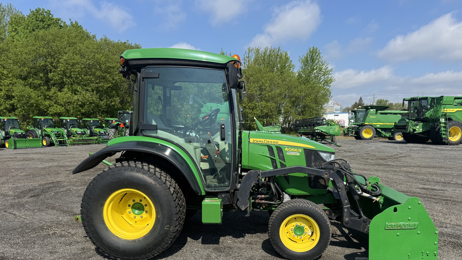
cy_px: 175
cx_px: 237
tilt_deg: -6.9
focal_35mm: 27
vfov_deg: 42.3
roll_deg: +1.1
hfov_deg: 69.8
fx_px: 331
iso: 80
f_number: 1.78
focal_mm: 6.76
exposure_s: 1/3597
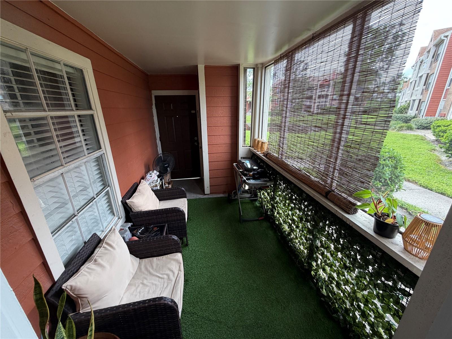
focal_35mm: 14
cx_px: 226
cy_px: 170
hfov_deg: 102.1
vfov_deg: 85.7
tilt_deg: -17.5
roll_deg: +0.6
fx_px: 183
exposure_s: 1/121
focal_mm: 2.22
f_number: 2.2
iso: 125
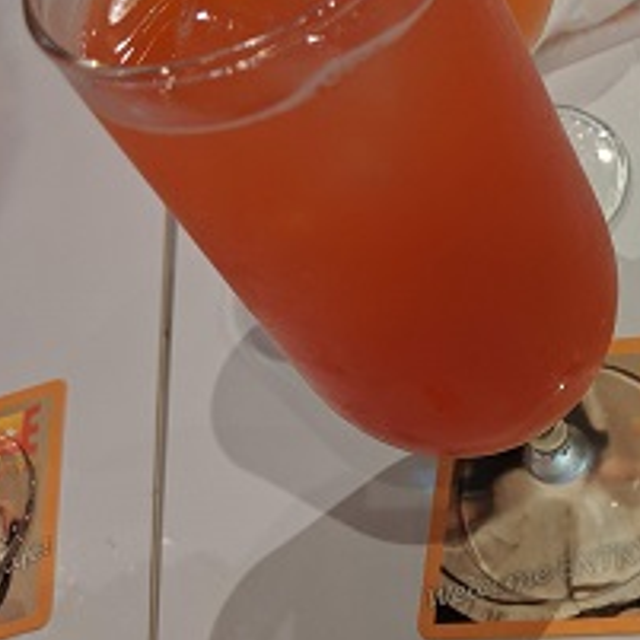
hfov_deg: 32.7
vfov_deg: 35.3
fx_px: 1004
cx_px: 627
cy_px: 263
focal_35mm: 48
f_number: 1.8
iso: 61
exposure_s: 1/30
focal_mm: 4.44
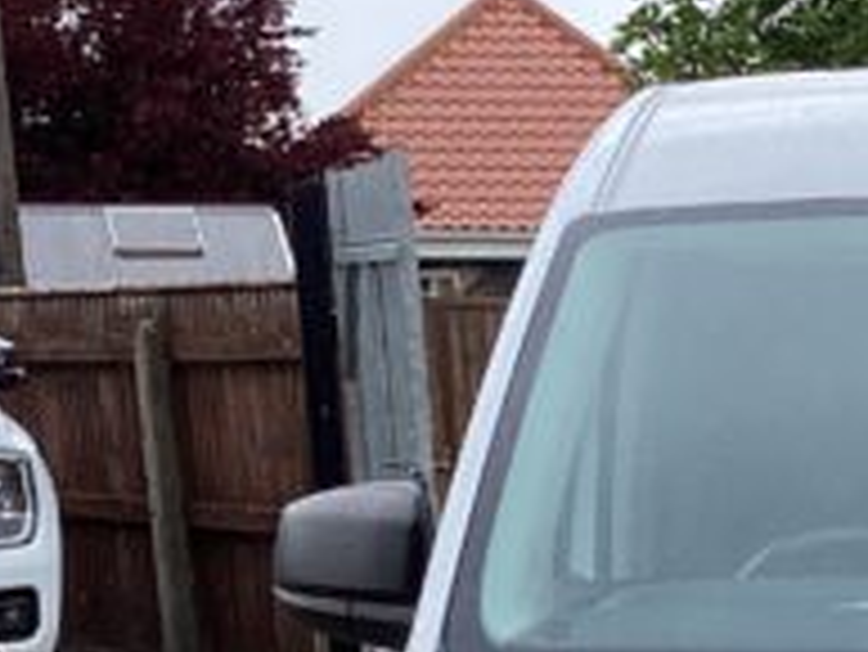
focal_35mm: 128
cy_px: 1279
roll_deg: +0.6
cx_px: 1228
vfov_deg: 10.7
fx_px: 3212
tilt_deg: -15.2
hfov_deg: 14.5
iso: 25
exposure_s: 1/525
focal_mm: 3.3
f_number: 2.4
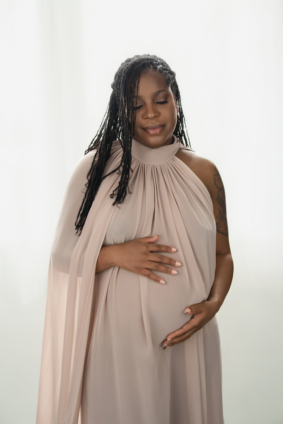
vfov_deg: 41.1
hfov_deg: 28.1
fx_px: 566
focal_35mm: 48
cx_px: 142
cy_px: 212
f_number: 4
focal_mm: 48
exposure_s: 1/125
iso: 640
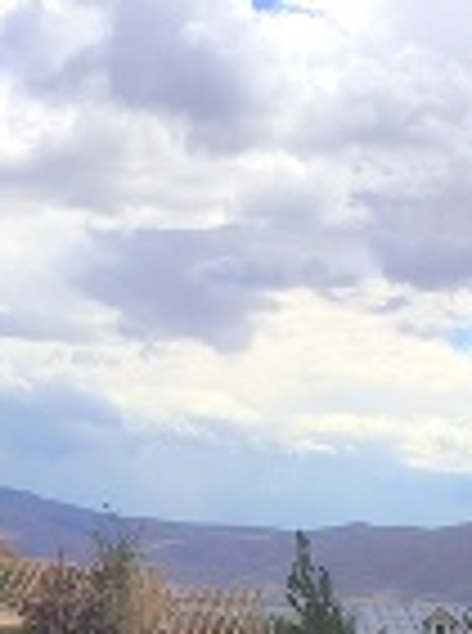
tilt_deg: -10.9
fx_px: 1808
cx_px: 103
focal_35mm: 99
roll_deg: -1.1
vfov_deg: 17.8
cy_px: 953
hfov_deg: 14.8
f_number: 2.2
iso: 25
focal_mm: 4.15
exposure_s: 1/1789
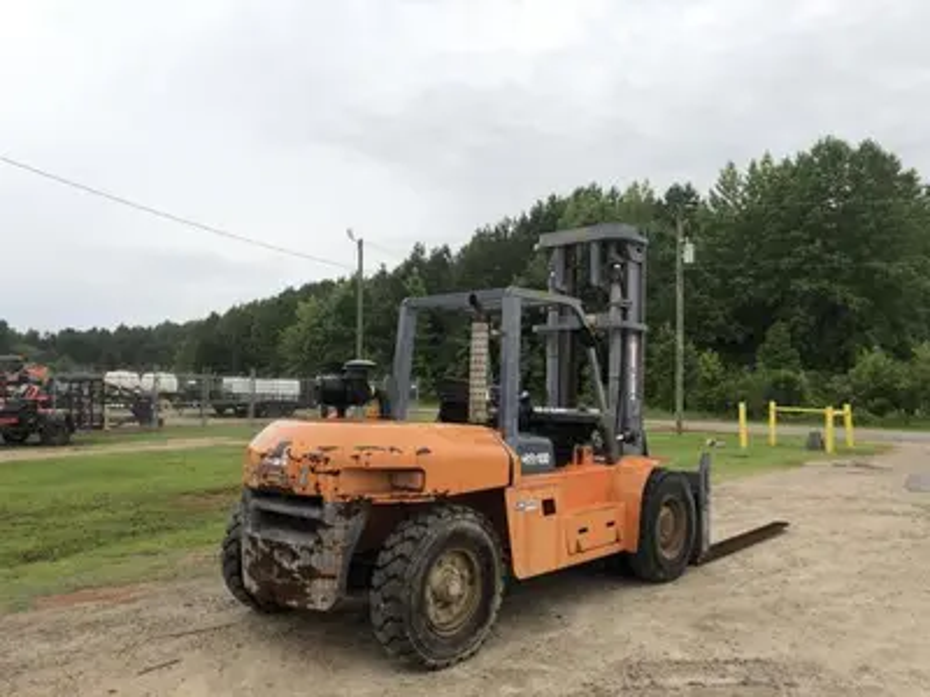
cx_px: 465
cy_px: 348
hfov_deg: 63.4
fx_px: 752
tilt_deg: +1.1
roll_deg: -0.4
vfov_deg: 49.7
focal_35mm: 28
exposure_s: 1/239
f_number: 1.8
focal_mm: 4
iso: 20
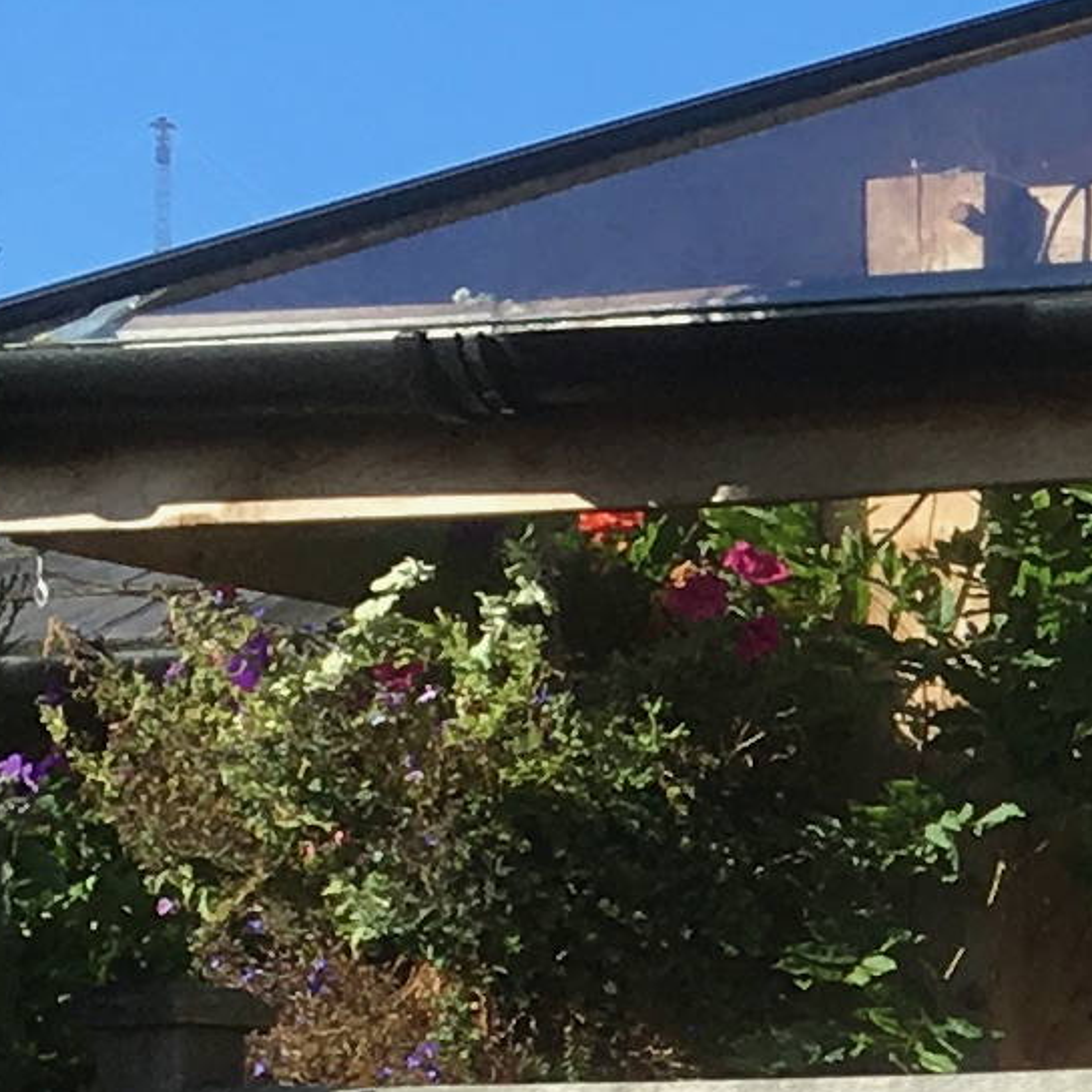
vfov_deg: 9.1
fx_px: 6781
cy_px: 1393
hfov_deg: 8.2
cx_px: 2897
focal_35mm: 190
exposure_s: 1/894
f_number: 2.2
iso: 25
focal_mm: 4.15
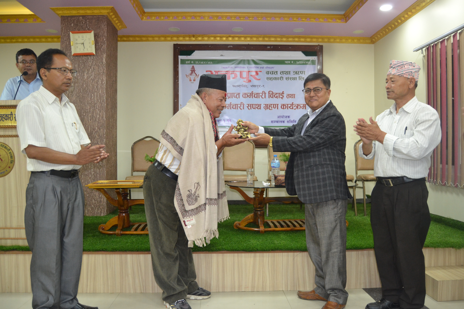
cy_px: 154
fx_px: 348
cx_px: 232
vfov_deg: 47.9
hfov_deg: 67.4
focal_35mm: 27
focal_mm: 18
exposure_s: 1/60
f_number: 3.5
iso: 1100
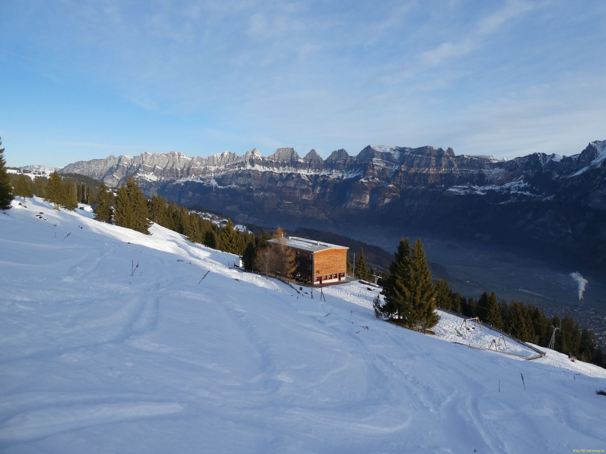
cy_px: 227
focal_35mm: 24
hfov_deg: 71.6
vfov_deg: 56.8
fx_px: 420
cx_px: 303
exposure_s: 1/640
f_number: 3.3
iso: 80
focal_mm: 4.3
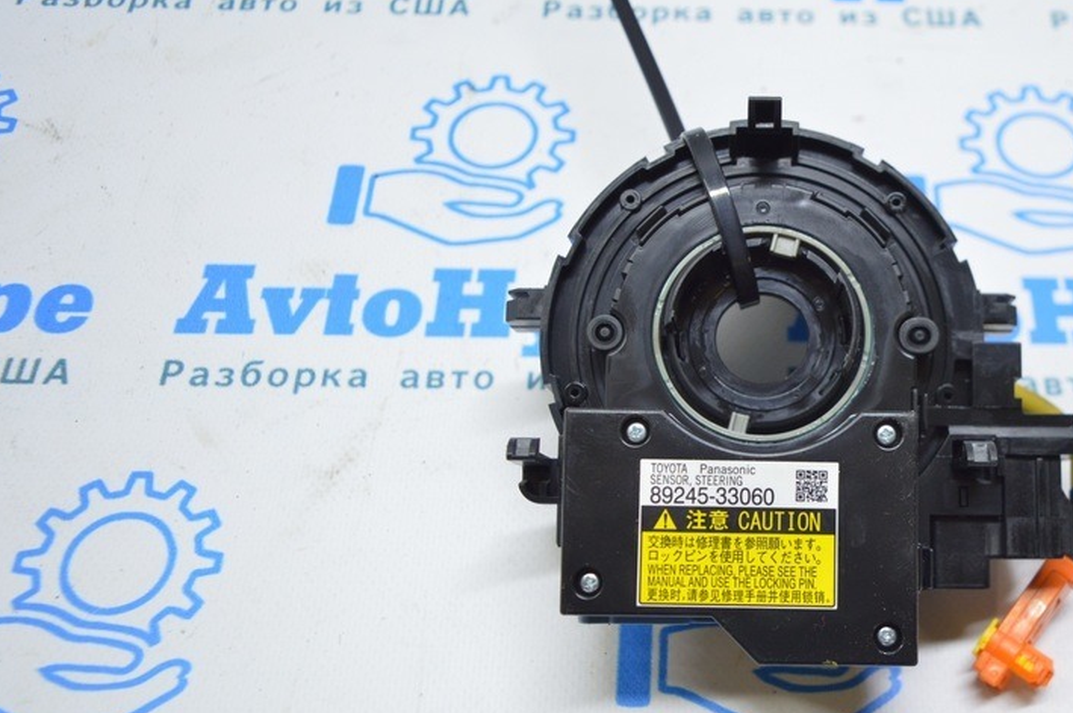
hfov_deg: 48.5
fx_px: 1161
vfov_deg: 34.1
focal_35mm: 39
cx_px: 740
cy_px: 411
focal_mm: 18
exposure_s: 1/50
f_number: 3.5
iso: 400
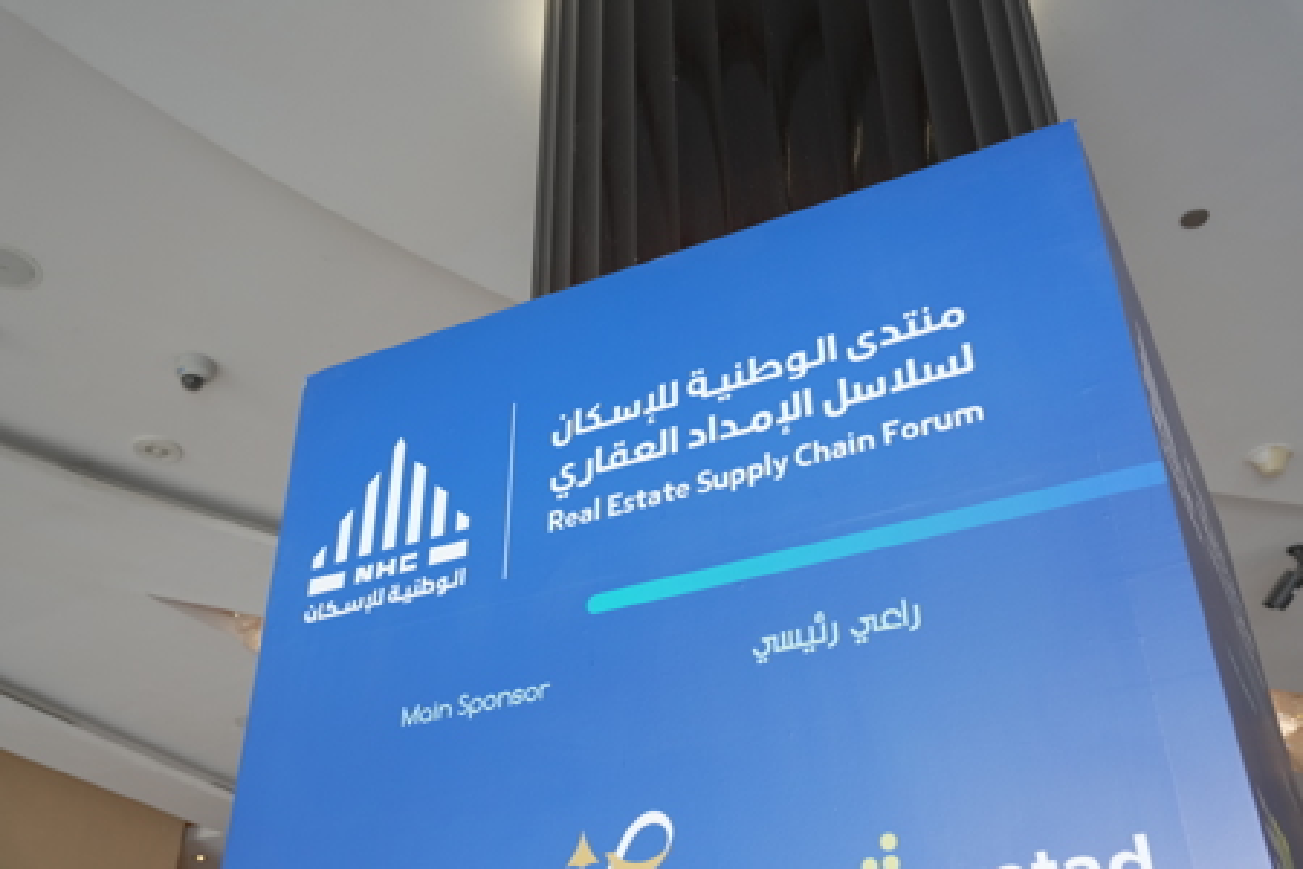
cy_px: 434
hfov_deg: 54.4
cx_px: 652
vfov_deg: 37.9
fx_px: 1267
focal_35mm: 35
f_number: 4.5
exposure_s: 1/160
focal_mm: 35
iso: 1250
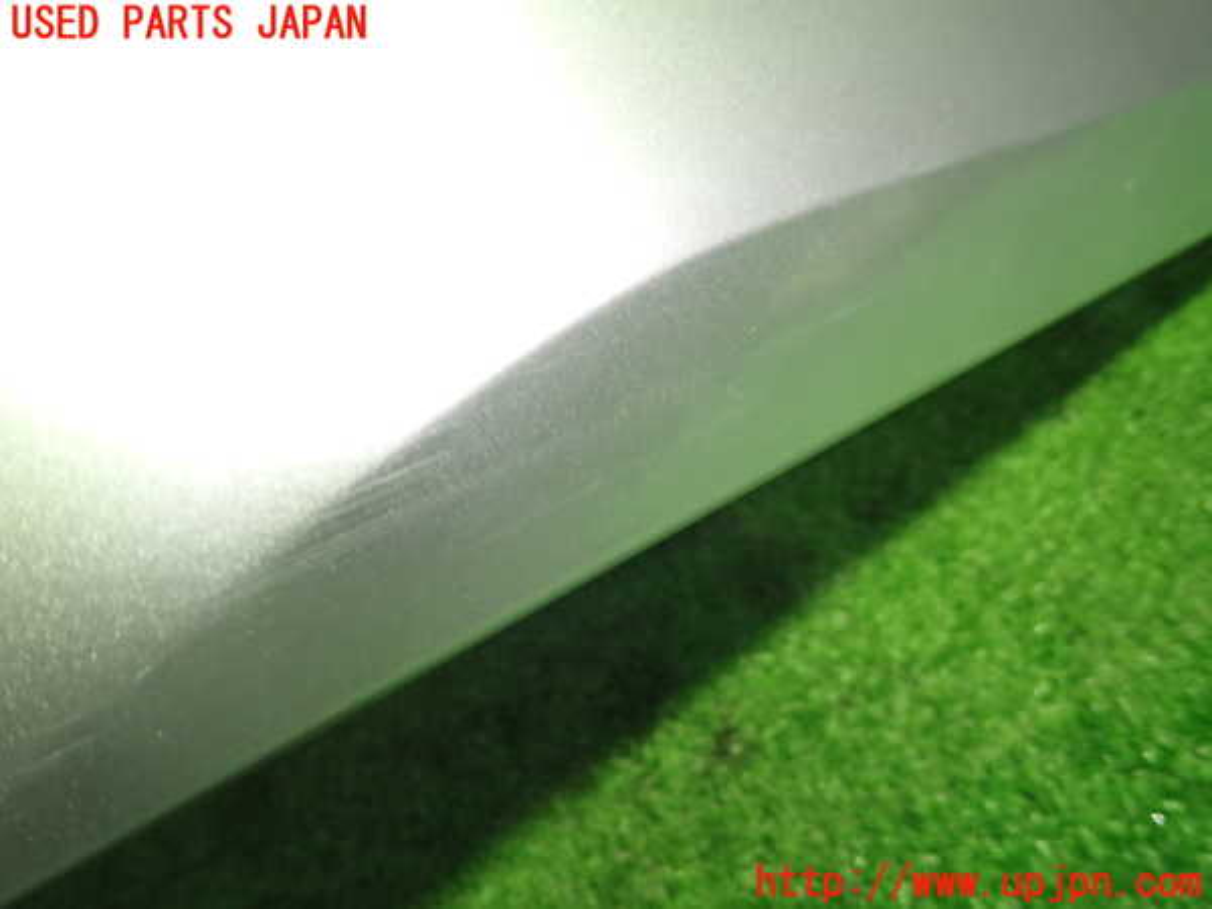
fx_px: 875
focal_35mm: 25
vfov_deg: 54.9
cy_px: 454
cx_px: 606
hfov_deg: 69.4
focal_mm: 4.5
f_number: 2
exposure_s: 1/30
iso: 200
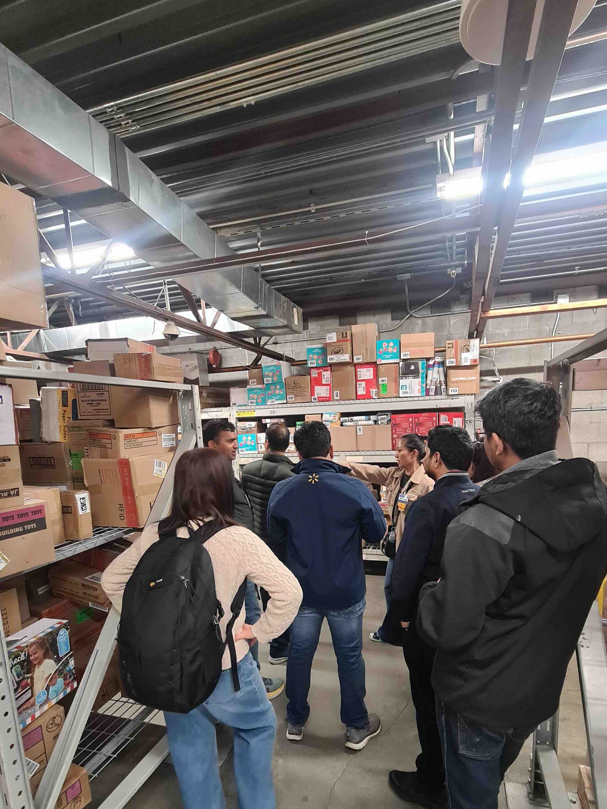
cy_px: 486
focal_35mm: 17
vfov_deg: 89.9
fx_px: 397
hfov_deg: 74.6
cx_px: 332
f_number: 2.2
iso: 400
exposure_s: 1/30
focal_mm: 2.2
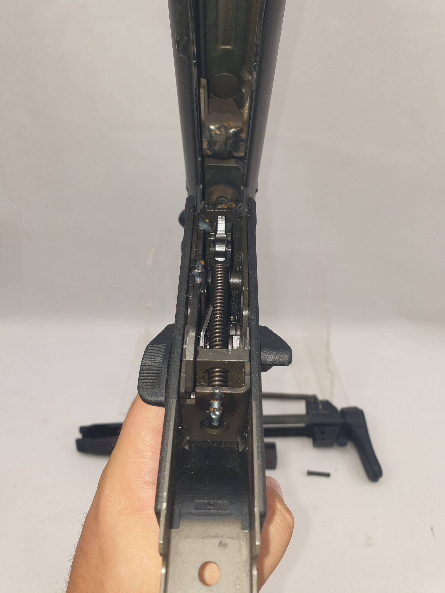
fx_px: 446
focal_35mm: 26
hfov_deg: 53.1
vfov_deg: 67.3
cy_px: 296
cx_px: 222
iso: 50
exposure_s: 1/100
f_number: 2.4
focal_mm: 4.3
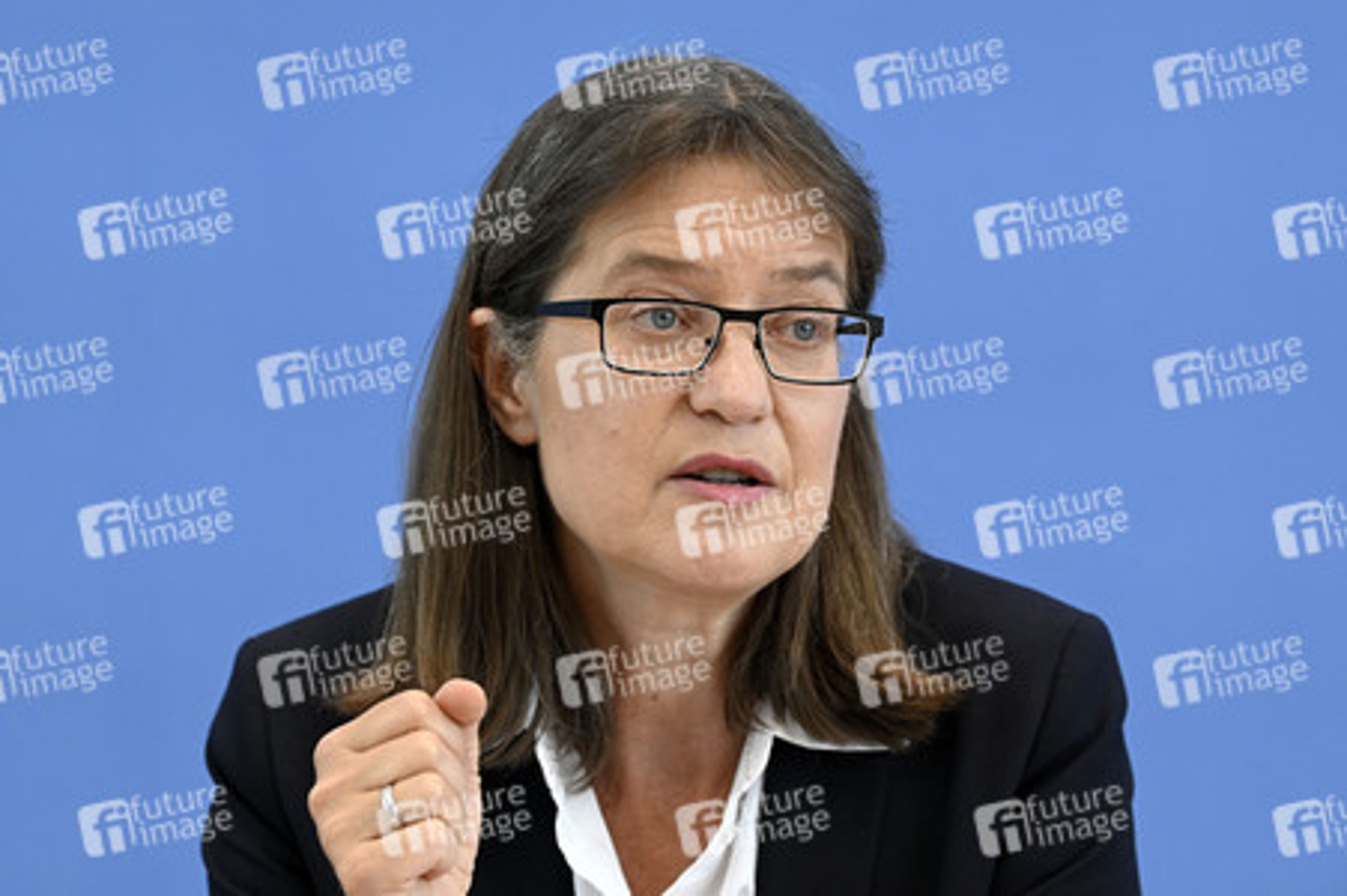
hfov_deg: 13.7
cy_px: 448
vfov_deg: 9.1
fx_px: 5608
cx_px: 674
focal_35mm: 150
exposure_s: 1/800
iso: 3200
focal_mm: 150
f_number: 5.6
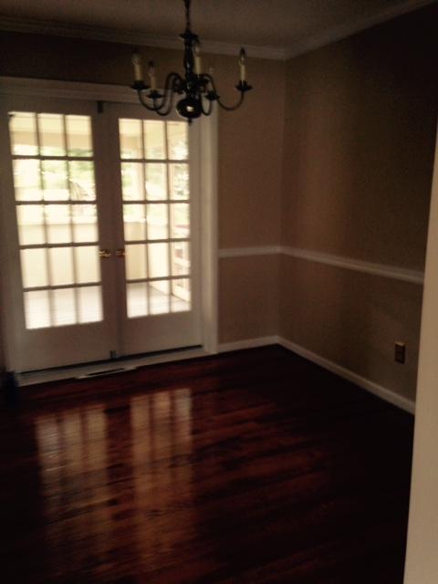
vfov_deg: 55.4
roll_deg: -1.5
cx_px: 219
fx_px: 557
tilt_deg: -15.0
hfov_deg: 42.9
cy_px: 292
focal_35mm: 33
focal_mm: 4.12
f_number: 2.4
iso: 80
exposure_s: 1/20
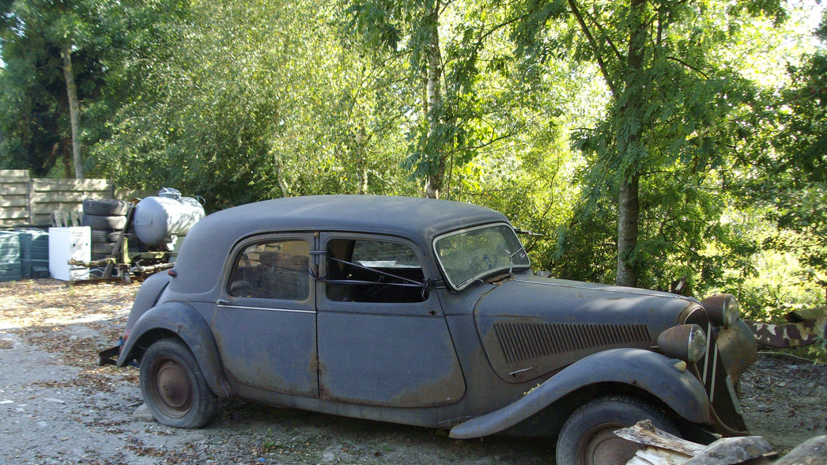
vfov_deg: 29.5
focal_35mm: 40
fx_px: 877
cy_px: 298
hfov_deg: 50.5
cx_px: 412
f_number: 2.7
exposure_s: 1/250
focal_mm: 6
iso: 160
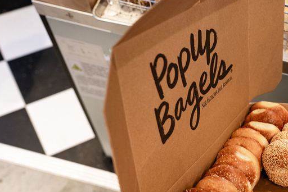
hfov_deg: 32.9
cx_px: 282
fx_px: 448
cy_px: 133
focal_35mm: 56
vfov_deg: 24.1
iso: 1600
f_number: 2.5
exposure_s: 1/250
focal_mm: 28
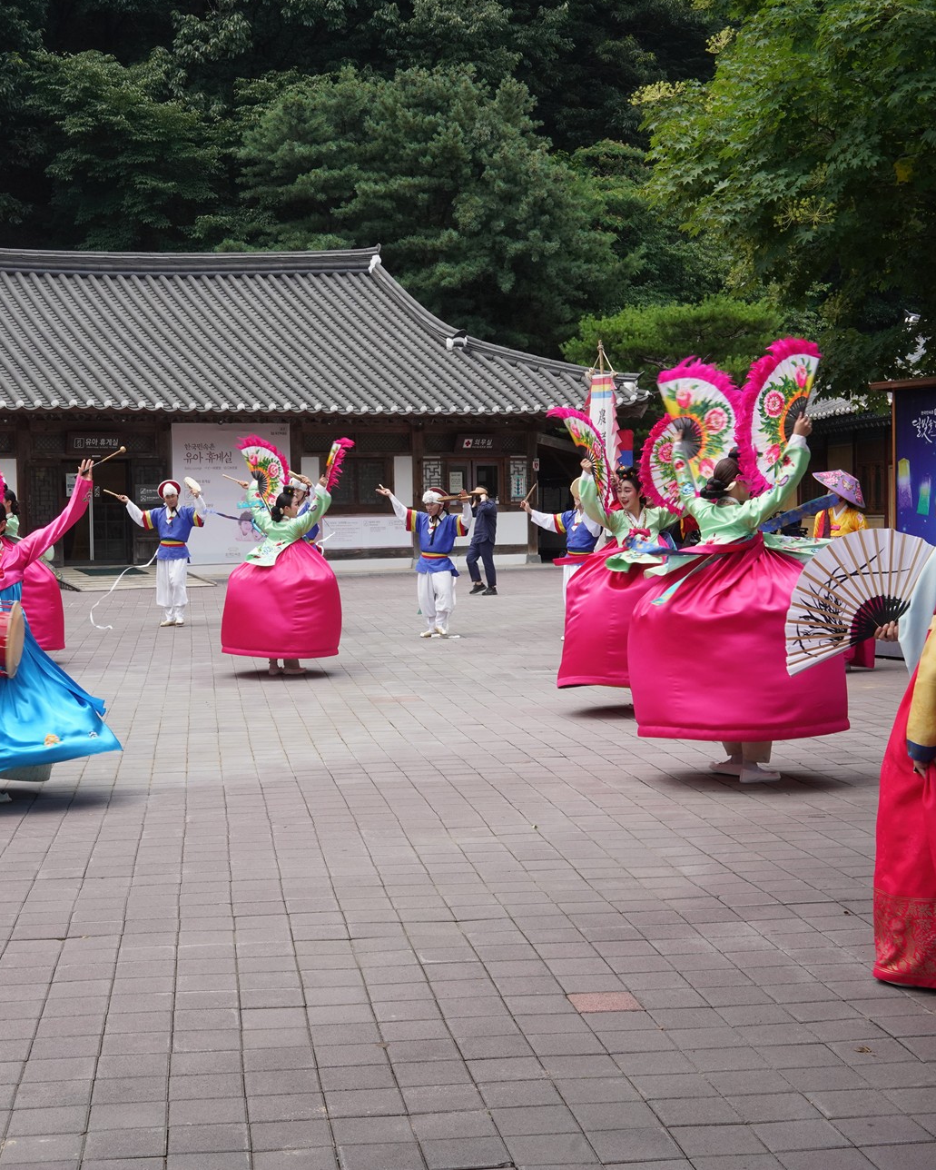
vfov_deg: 36.6
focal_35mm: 51
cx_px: 320
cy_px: 566
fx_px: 1765
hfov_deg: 29.5
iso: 800
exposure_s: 1/200
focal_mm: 35
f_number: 14
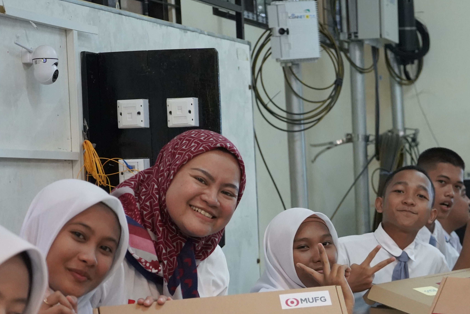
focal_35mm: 85
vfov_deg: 15.9
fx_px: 1110
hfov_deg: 23.6
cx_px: 373
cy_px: 262
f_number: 4.5
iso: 8000
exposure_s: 1/160
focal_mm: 48
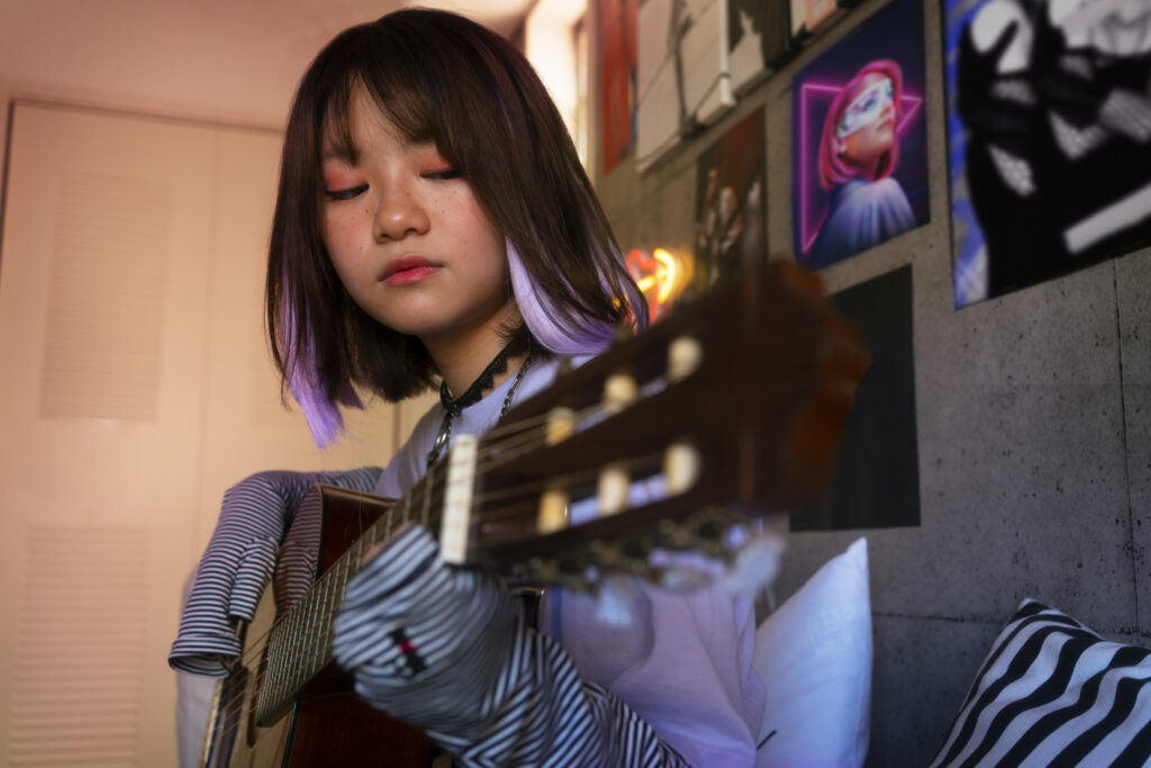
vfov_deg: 37.9
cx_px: 576
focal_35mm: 35
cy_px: 384
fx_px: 1119
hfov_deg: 54.4
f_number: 4
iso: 800
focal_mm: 35
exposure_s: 1/160
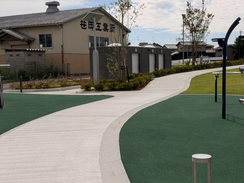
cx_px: 144
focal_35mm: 52
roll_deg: +0.3
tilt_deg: -4.8
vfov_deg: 28.0
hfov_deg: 36.7
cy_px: 95
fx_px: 366
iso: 80
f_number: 1.8
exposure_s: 1/11364
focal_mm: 6.93
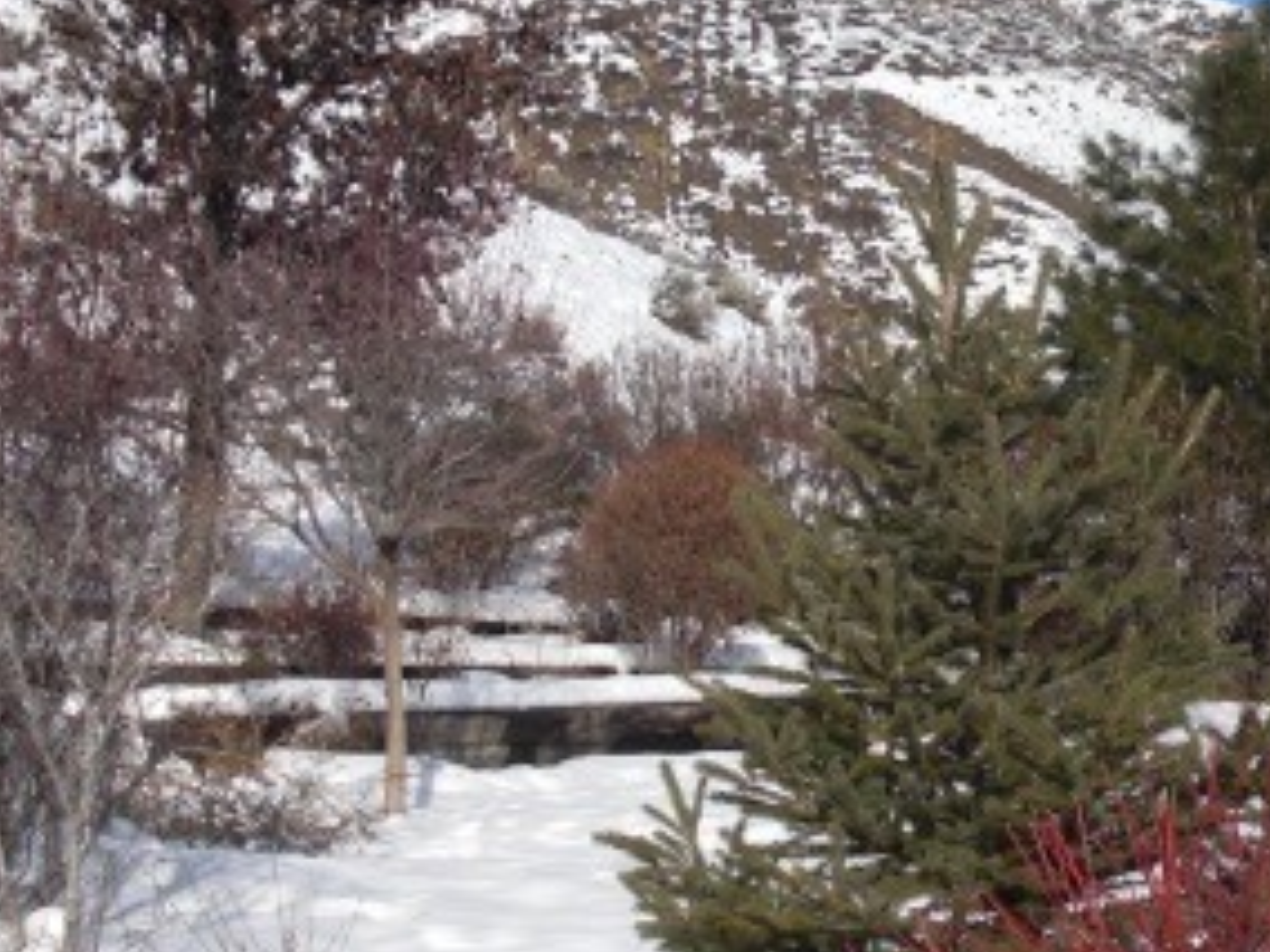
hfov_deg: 23.5
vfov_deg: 18.2
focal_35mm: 81
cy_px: 425
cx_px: 1127
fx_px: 2972
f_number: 7.9
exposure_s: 1/200
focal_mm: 6.3
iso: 50
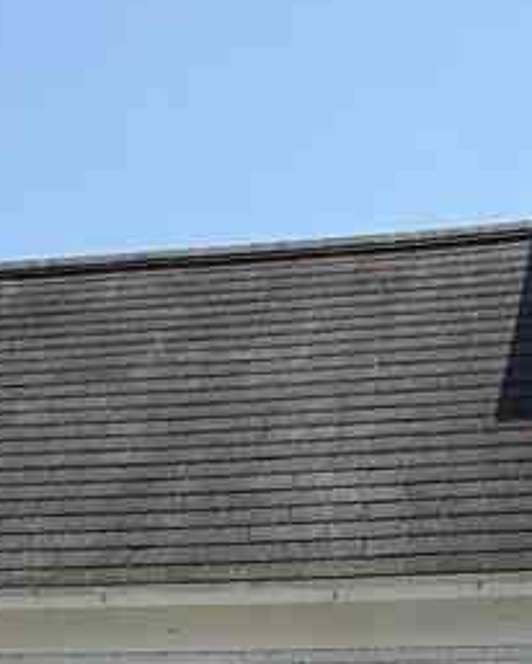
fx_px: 1337
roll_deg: +0.6
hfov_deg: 22.4
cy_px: 811
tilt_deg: +0.4
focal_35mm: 68
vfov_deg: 25.0
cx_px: 189
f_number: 2.2
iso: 64
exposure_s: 1/1399
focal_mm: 2.22
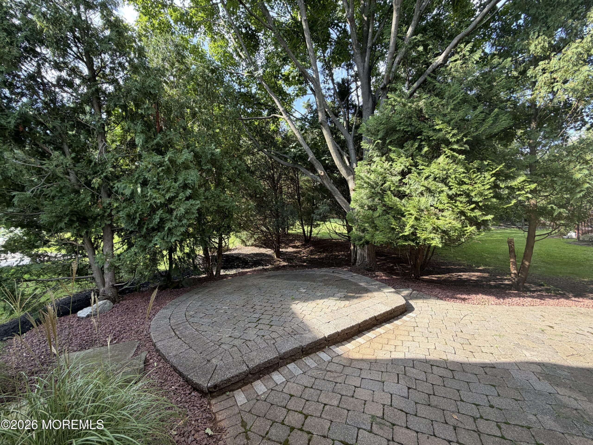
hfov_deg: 102.1
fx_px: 240
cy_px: 222
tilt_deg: -1.1
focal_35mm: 14
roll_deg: +3.2
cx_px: 296
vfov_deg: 85.7
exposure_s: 1/127
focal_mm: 2.22
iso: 40
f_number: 2.2
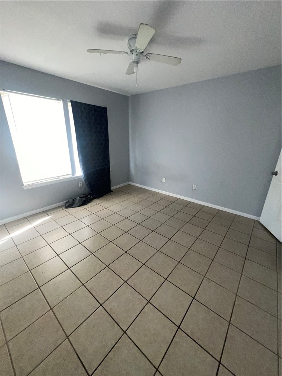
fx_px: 141
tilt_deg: -21.1
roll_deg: -2.4
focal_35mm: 13
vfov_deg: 106.2
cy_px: 188
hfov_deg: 89.9
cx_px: 141
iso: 160
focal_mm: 1.57
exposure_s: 1/107
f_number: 1.8
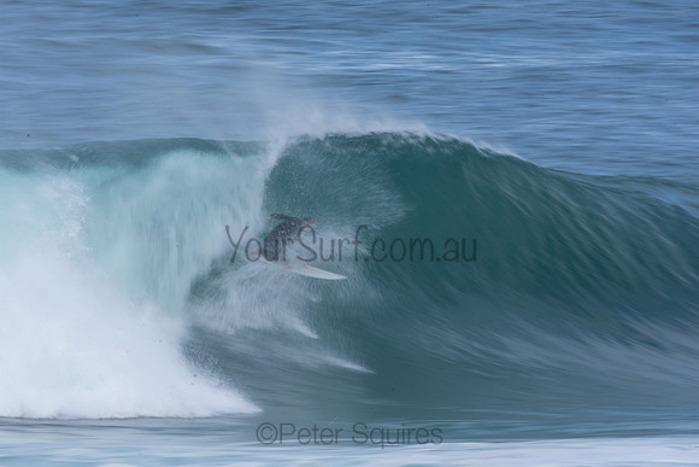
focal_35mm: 750
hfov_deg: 2.7
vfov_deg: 1.8
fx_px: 14565
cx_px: 350
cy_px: 234
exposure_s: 1/25
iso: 100
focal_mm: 500
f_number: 25
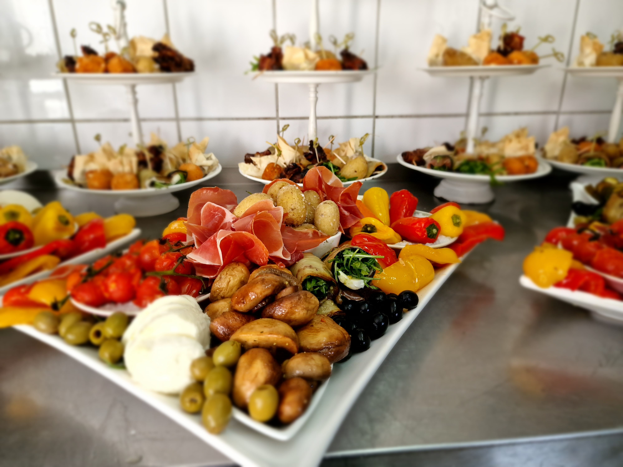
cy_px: 234
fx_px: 414
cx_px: 312
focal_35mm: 23
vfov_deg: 58.9
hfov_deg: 73.9
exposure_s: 1/50
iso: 80
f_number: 1.8
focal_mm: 6.4
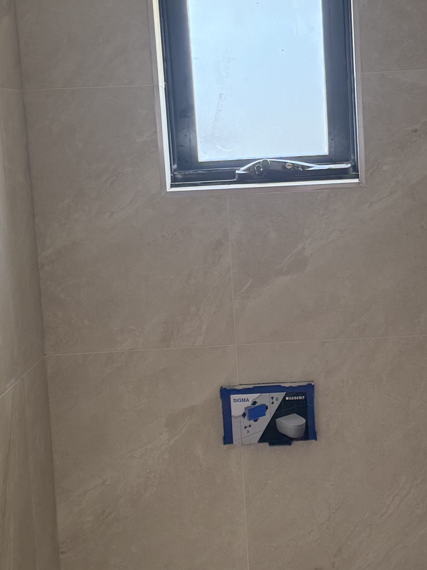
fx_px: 1036
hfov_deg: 23.2
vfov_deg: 30.7
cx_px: 274
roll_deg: +2.7
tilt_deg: -8.2
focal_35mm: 63
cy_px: 259
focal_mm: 6.76
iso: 200
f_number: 1.78
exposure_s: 1/149
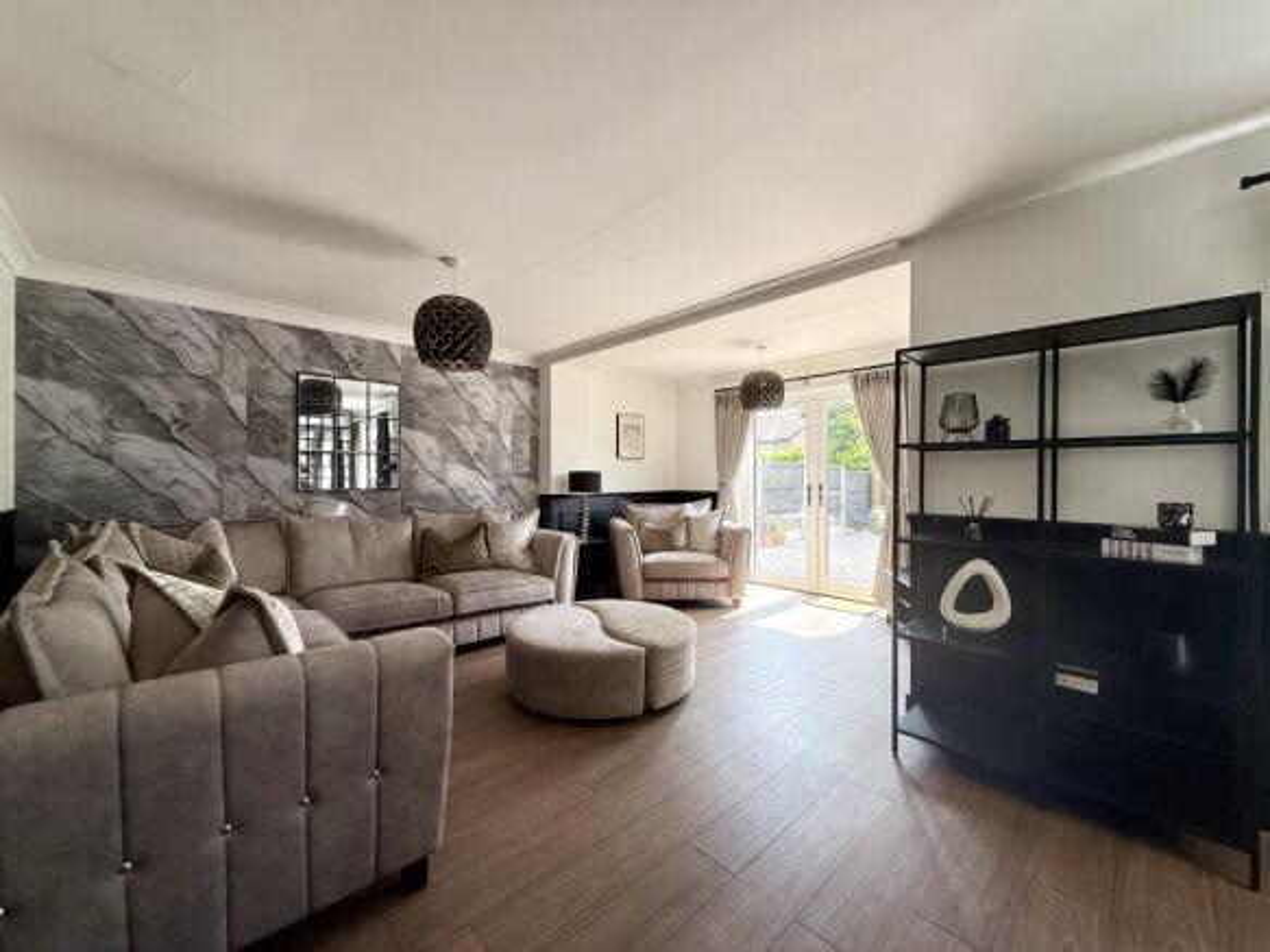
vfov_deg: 85.7
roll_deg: -0.7
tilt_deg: +0.2
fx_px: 514
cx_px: 635
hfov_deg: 102.1
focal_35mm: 14
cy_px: 476
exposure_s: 1/166
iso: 64
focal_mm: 2.22
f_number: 2.2
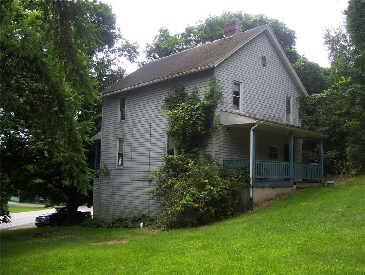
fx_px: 380
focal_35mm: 36
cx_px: 182
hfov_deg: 51.3
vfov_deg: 39.7
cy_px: 138
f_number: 2.7
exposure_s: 1/500
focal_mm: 6
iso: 80
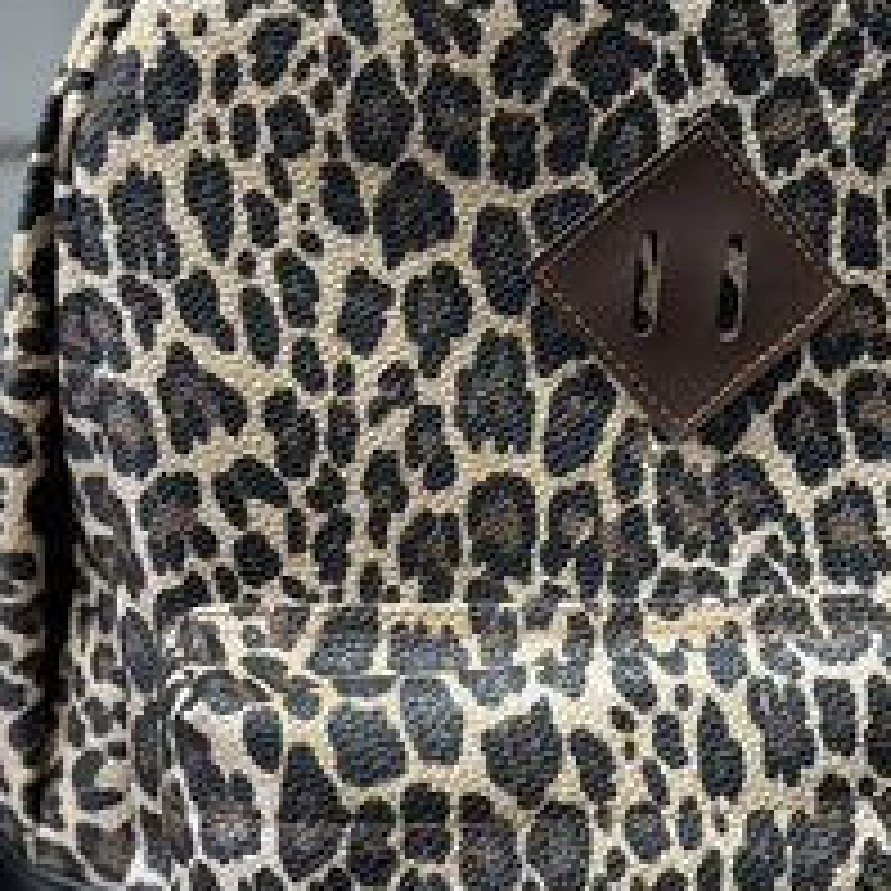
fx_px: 3320
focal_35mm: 114
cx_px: 752
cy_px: 745
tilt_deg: -20.4
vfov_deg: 15.2
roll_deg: +0.0
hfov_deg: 15.2
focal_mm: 6.76
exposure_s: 1/50
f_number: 1.78
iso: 100
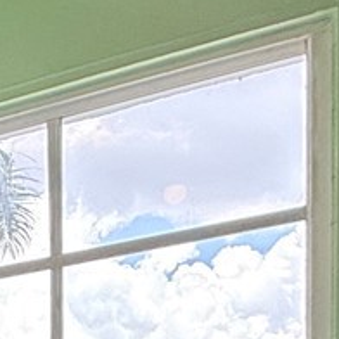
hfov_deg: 14.2
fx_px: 1119
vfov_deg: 14.5
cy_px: 662
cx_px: -360
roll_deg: +1.1
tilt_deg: -2.7
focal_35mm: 101
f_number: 2.2
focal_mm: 2.22
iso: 64
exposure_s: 1/129
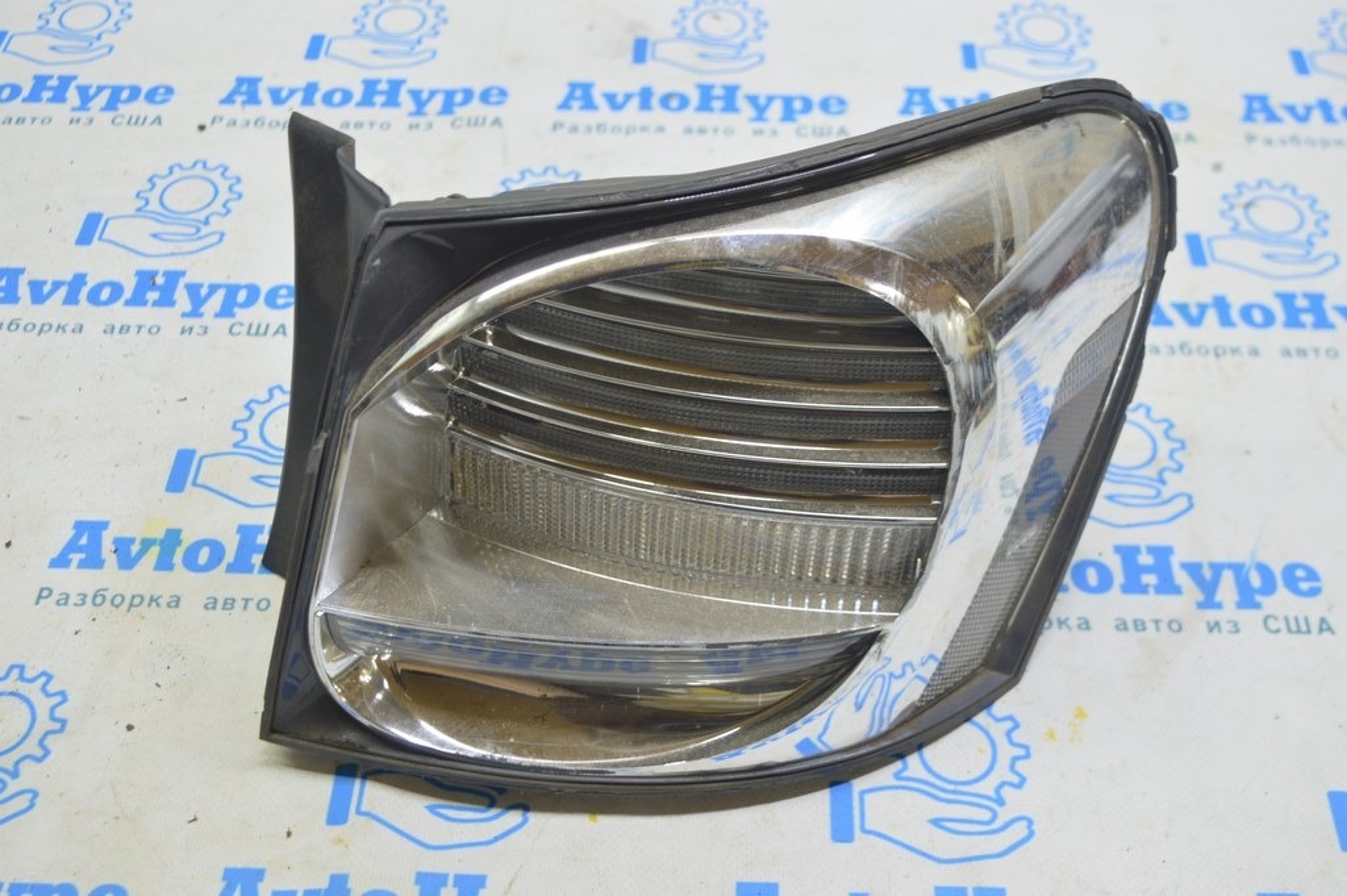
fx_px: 1570
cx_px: 674
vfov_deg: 31.8
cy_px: 448
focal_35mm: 42
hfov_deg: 46.4
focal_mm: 28
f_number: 5.6
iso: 400
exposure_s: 1/20
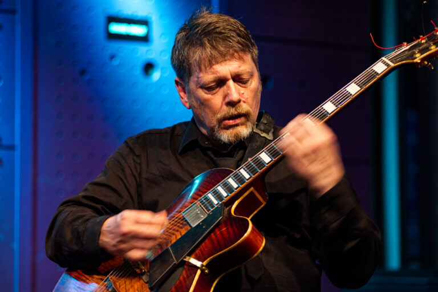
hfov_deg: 19.5
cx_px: 219
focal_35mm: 105
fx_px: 1277
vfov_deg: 13.0
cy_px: 146
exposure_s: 1/40
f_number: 2.8
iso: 1250
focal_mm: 105
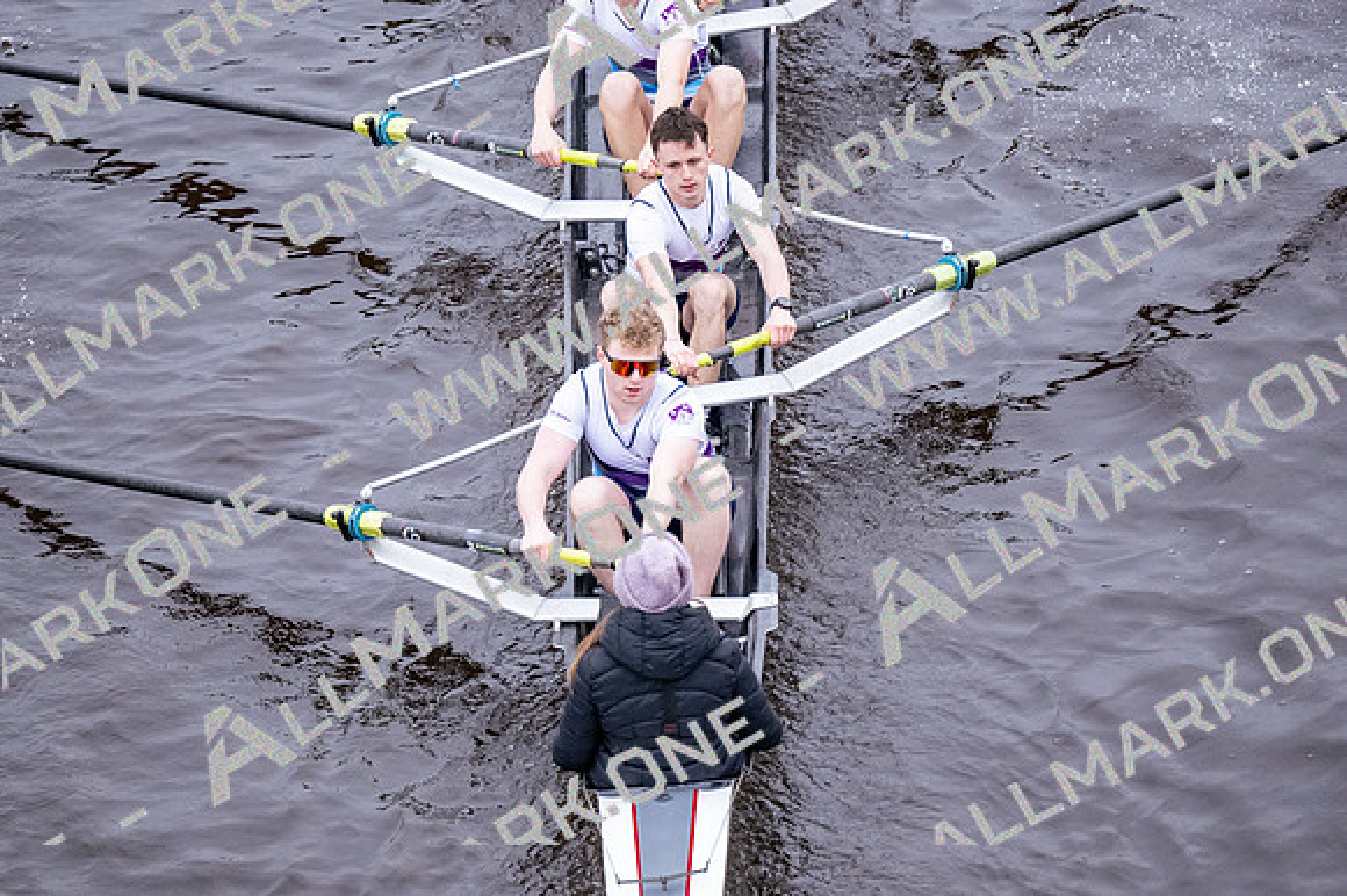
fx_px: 11218
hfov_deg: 6.9
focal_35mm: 300
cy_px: 448
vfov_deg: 4.6
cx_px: 674
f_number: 2.8
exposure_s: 1/2000
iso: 3200
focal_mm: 200
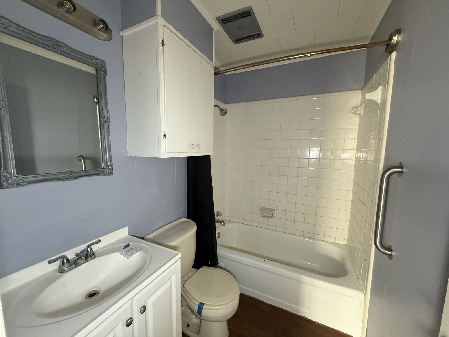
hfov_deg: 102.1
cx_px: 224
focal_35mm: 14
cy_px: 168
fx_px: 182
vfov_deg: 85.7
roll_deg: -0.1
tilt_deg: -7.2
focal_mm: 2.22
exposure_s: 1/60
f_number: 2.2
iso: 400
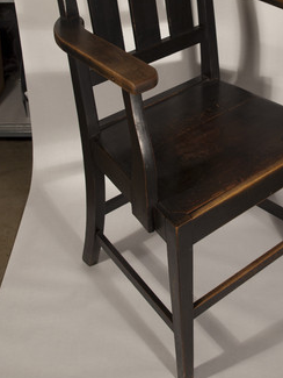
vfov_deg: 33.0
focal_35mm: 56
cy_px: 59
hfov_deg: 25.9
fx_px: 610
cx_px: 195
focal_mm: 15
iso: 100
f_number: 4
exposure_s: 1/40
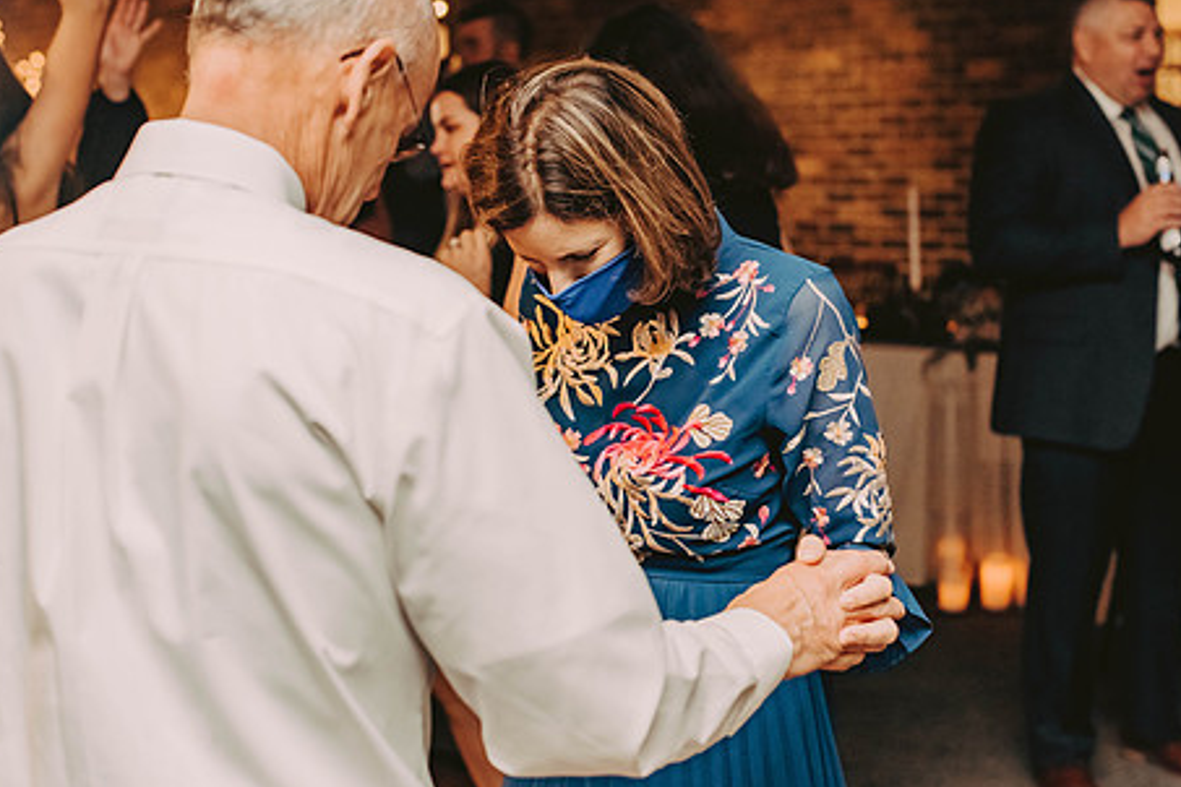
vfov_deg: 21.2
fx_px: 2099
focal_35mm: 64
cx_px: 634
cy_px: 405
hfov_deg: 31.4
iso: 2000
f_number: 3.2
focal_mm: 50
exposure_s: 1/200
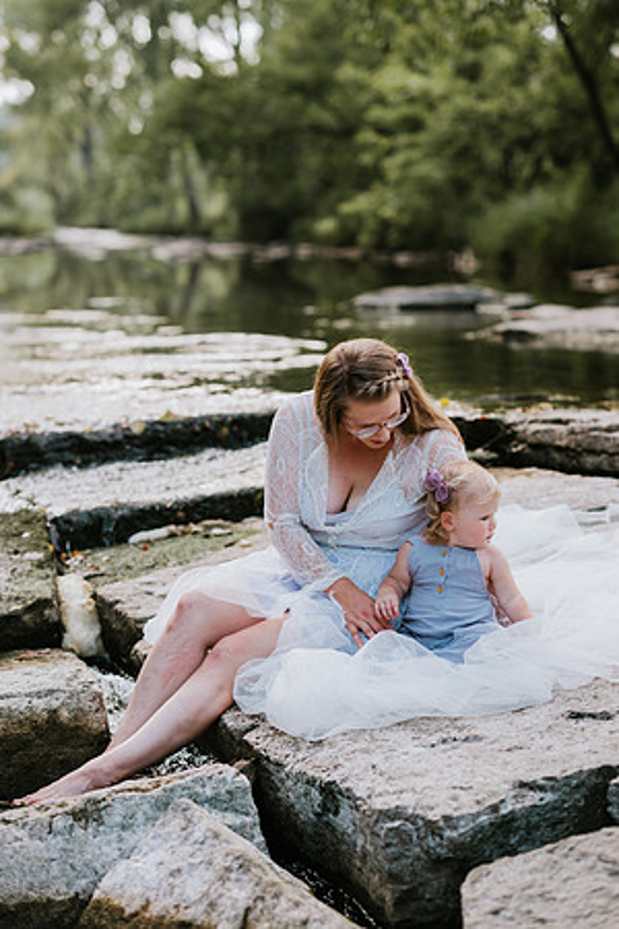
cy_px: 464
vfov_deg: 23.9
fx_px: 2192
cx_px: 310
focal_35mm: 85
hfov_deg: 16.1
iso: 500
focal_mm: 85
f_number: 2.8
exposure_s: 1/800
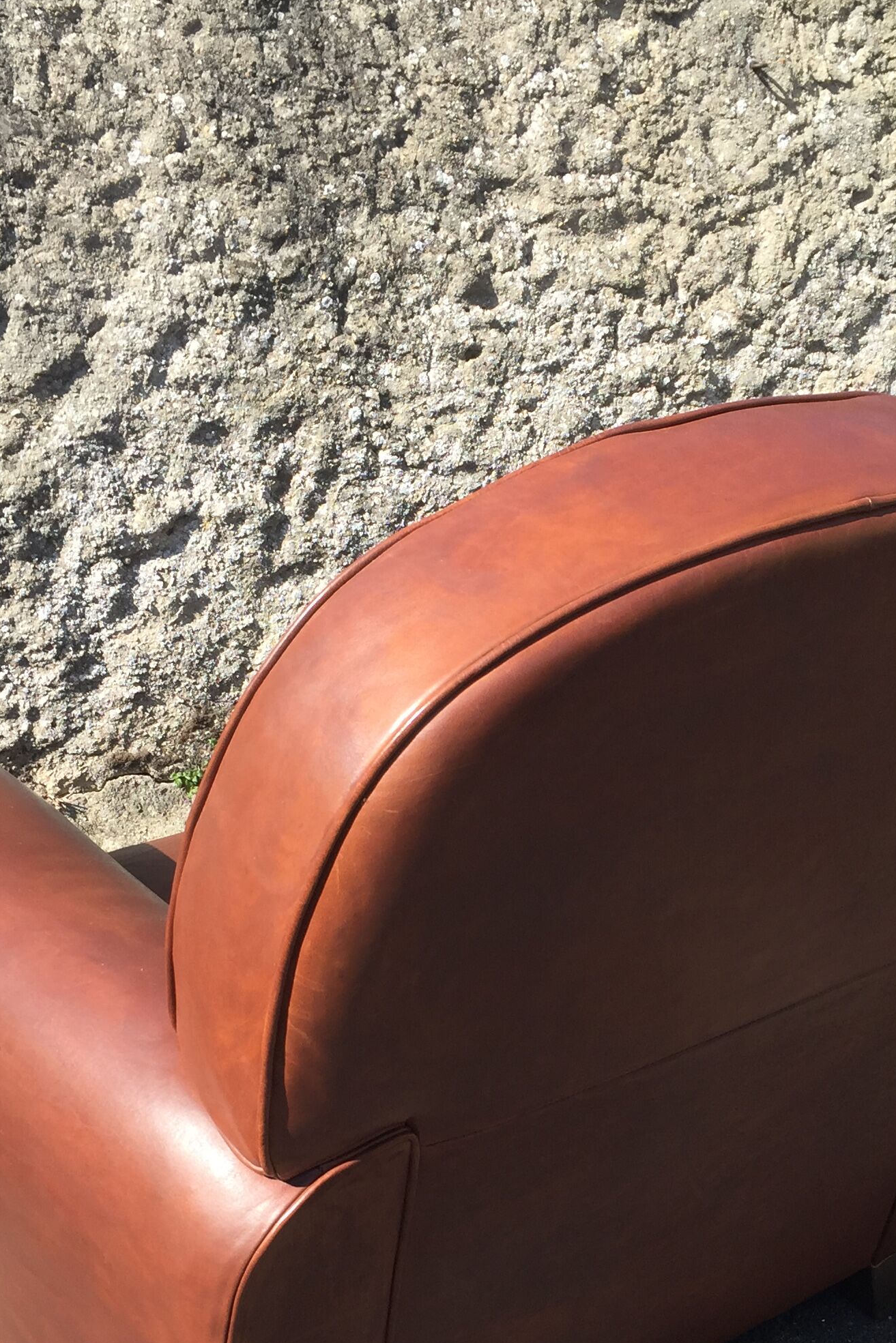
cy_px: 948
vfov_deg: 38.9
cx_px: 637
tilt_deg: -22.8
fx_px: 1866
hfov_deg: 26.7
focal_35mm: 50
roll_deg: +1.5
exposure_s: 1/824
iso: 32
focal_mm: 4.15
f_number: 2.2
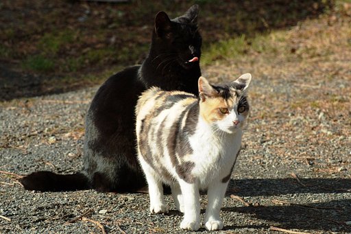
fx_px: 2251
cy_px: 117
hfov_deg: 8.9
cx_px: 176
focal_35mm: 231
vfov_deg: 5.9
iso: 400
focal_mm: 154
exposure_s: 1/1000
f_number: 8
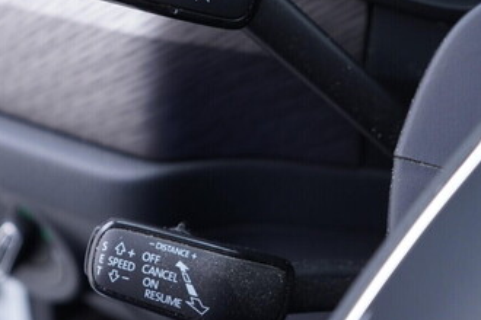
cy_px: 84
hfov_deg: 33.3
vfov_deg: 22.4
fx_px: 802
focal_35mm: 60
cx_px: 185
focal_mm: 24
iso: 250
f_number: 2.8
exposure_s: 1/40
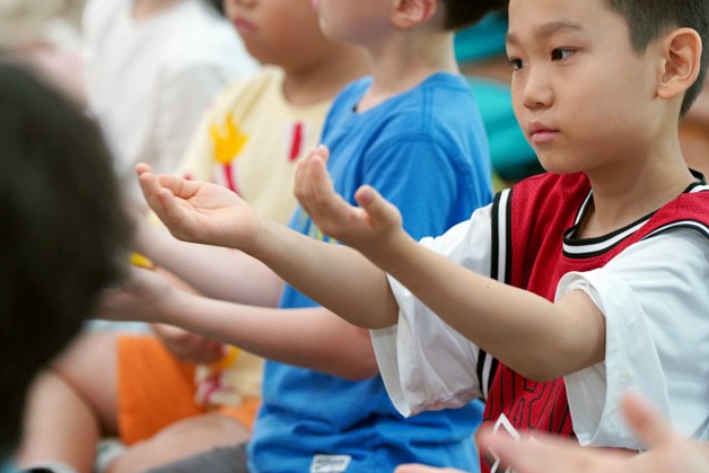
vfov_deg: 4.9
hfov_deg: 7.4
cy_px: 148
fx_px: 5476
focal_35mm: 278
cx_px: 439
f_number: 4
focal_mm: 194
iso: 2000
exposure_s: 1/200
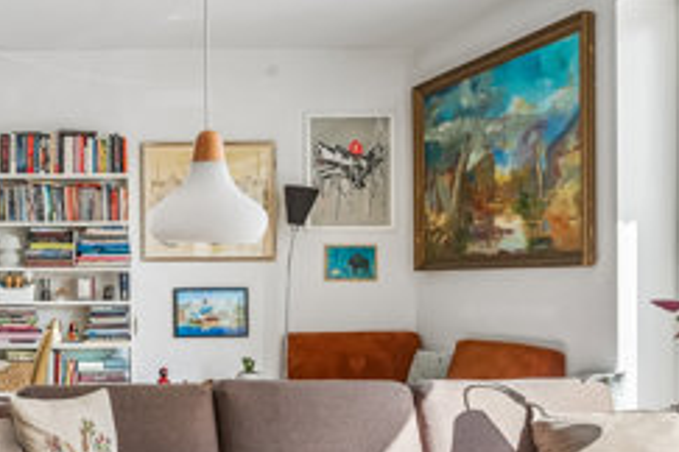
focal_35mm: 46
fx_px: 868
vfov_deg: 29.2
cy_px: 272
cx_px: -34
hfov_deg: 37.2
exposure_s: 1/320
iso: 640
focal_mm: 14
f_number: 5.6
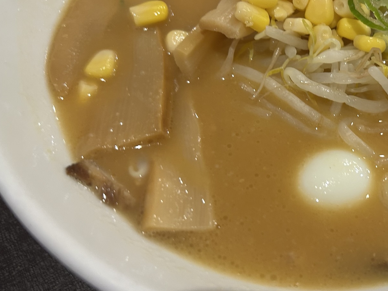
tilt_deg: -53.3
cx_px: 318
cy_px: 102
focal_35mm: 43
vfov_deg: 33.4
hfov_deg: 41.7
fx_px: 482
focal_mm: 5.7
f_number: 1.5
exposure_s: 1/50
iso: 125
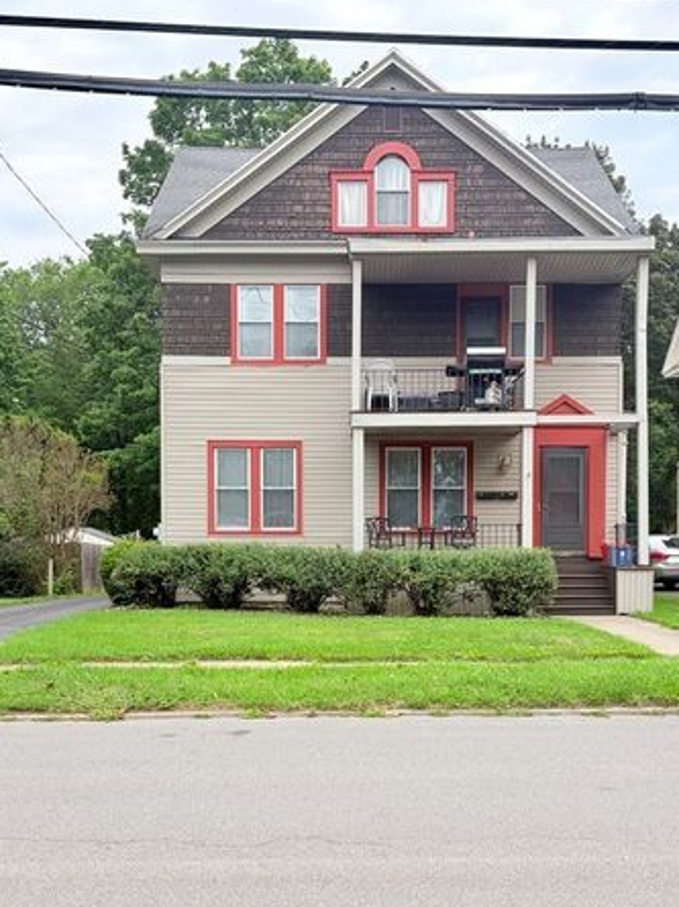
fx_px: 1021
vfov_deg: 47.4
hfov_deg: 36.8
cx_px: 341
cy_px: 574
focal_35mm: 39
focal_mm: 5.96
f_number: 1.6
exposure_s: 1/1901
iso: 50
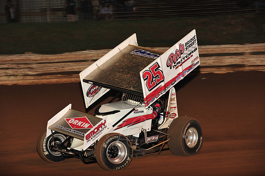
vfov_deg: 9.5
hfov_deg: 14.2
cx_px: 132
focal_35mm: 145
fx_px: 1067
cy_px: 88
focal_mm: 145
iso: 1000
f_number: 7.1
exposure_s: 1/320
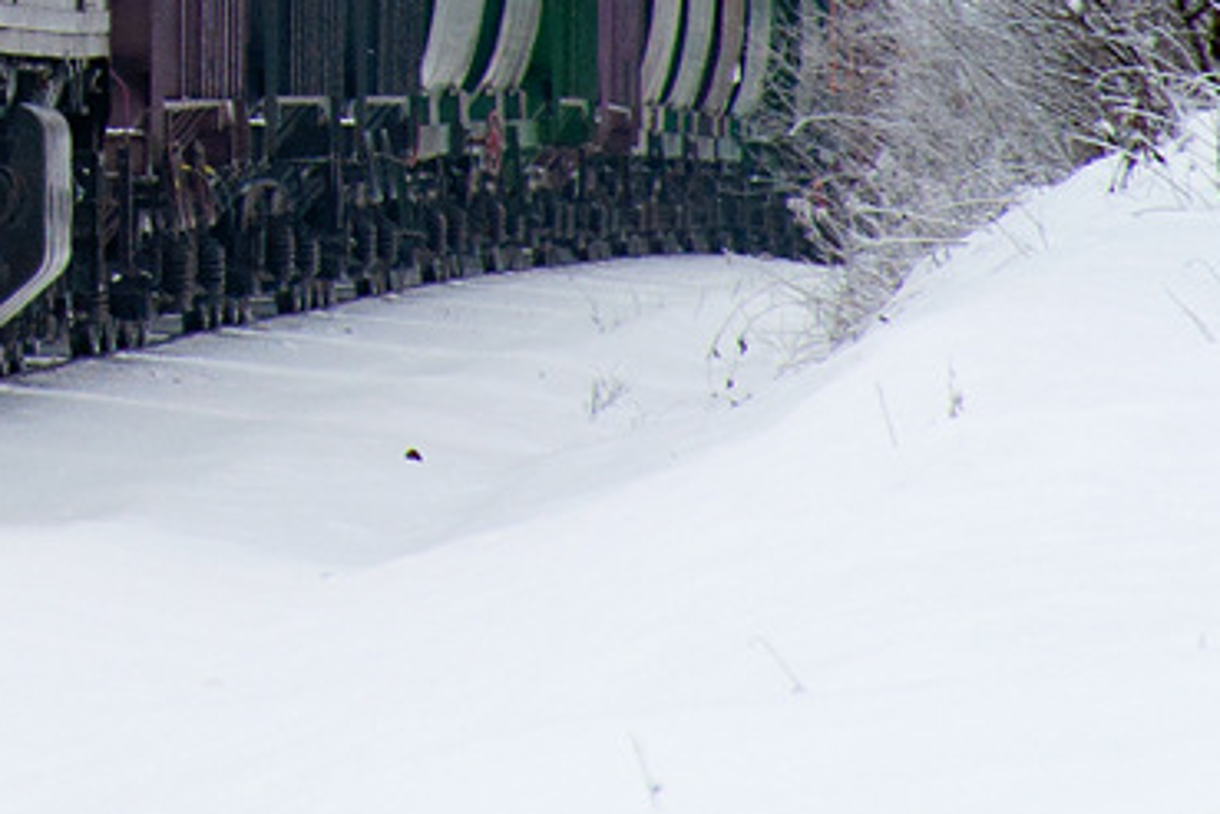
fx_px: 24669
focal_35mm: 728
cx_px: -549
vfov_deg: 1.9
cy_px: -558
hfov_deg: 2.8
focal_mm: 140
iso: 320
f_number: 5.6
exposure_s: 1/250
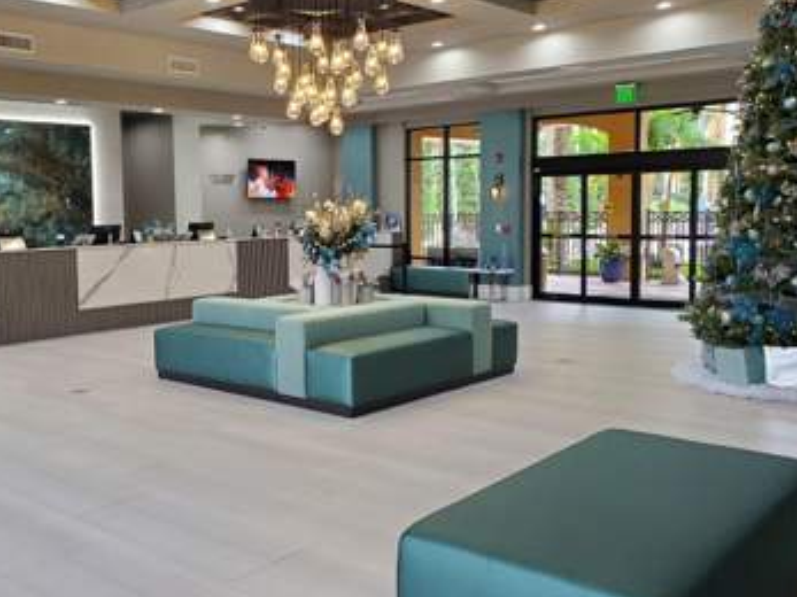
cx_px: 303
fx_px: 829
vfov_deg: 39.6
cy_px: 257
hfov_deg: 50.9
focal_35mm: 36
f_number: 2.4
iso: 250
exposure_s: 1/120
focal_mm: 4.3
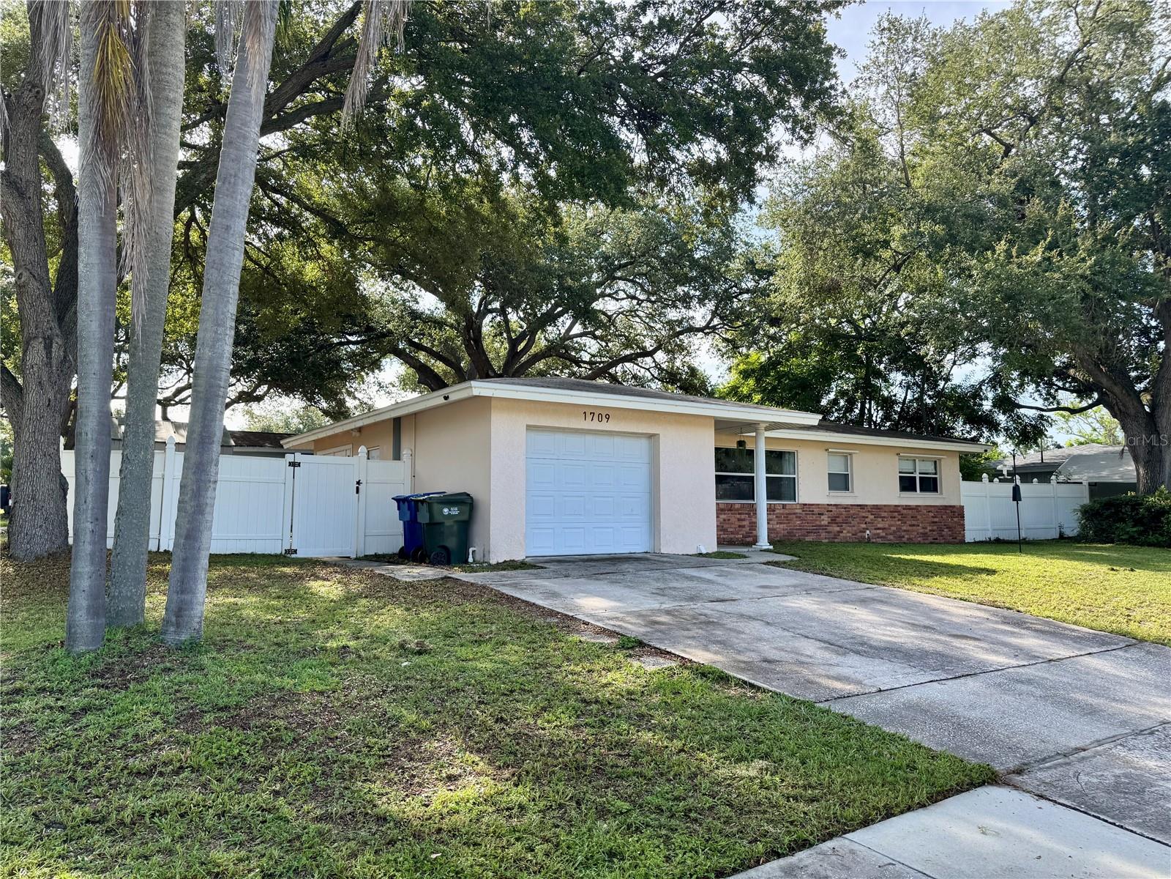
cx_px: 586
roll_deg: +0.4
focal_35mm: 24
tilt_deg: +5.3
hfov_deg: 71.6
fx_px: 812
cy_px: 440
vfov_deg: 56.8
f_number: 1.78
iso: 80
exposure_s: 1/995
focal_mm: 6.76
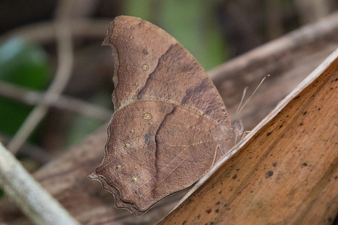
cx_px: 111
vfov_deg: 1.7
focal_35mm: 805
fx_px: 7552
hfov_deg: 2.6
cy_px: 151
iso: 640
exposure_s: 1/500
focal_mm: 400
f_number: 6.3
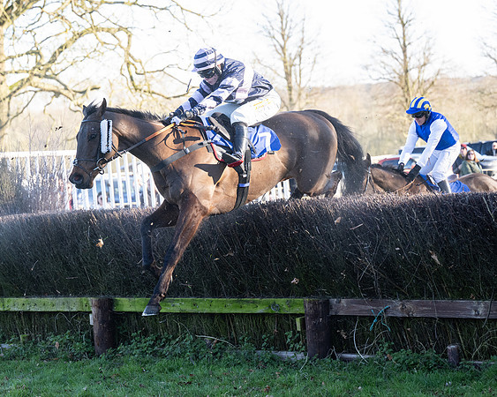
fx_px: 1562
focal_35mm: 106
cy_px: 213
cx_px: 182
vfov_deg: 14.5
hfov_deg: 18.0
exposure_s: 1/1250
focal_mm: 70
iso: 800
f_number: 2.8
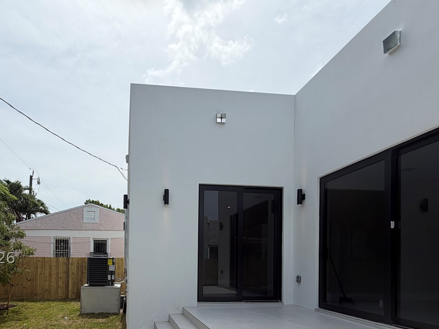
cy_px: 258
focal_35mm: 23
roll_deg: -0.4
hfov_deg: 72.1
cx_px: 153
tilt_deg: +0.8
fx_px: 292
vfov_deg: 55.2
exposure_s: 1/1464
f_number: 2.2
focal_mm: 2.22
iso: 20
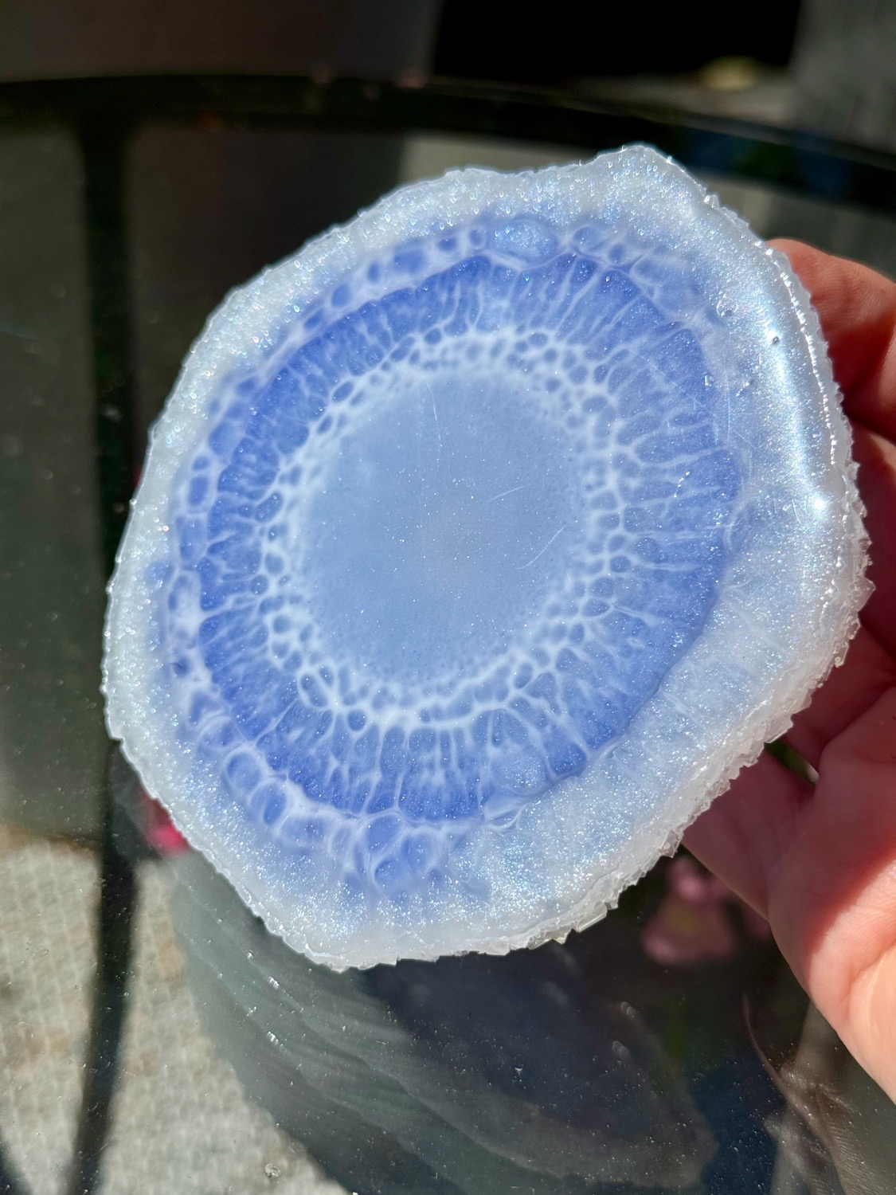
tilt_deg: -38.6
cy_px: 598
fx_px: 1657
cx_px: 448
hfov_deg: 30.3
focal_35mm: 48
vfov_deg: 39.7
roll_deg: -6.5
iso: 80
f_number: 1.78
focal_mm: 6.76
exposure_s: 1/11364
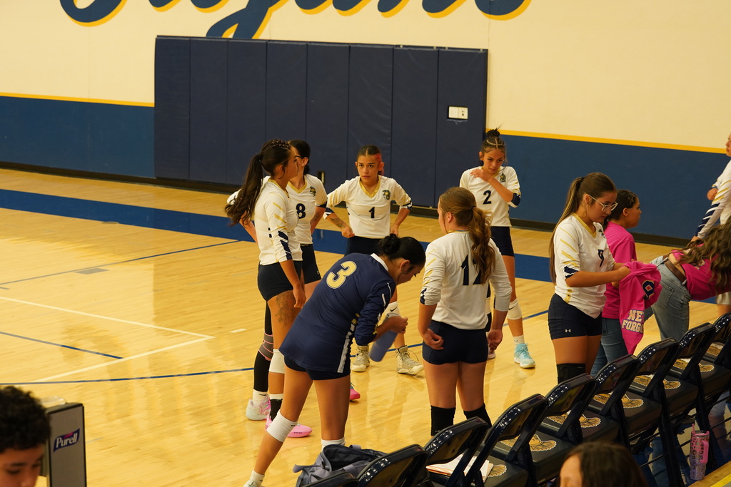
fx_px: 1503
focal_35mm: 74
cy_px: 244
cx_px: 366
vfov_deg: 18.4
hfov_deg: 27.3
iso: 2000
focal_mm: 74
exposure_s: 1/80
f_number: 5.6
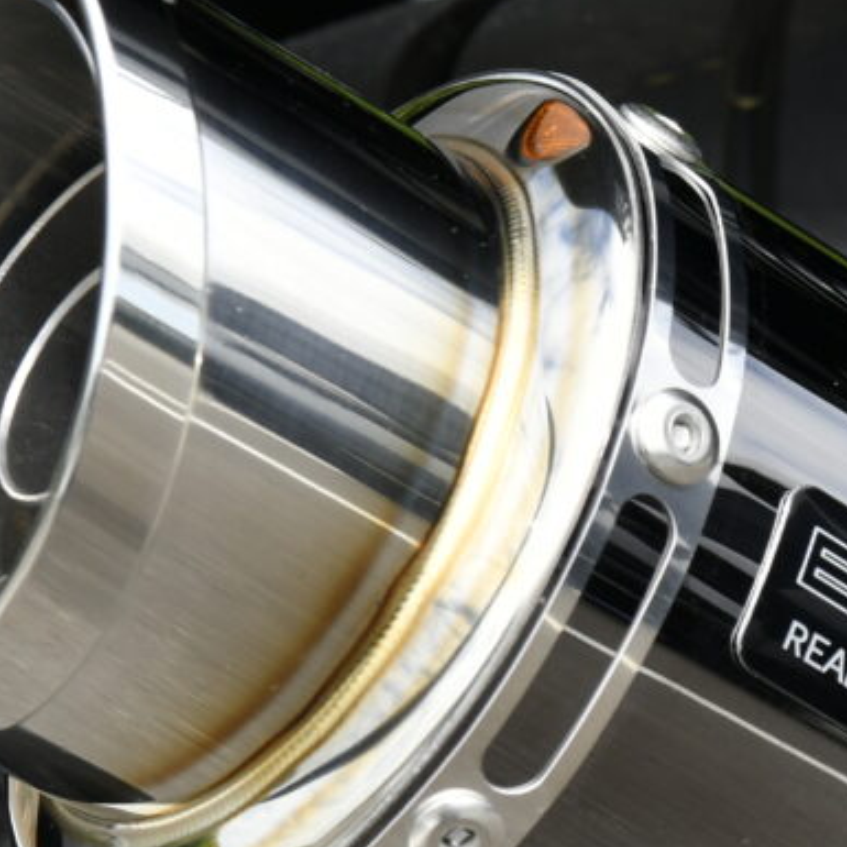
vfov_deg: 5.6
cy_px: 1088
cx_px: 1441
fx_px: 8554
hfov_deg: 5.6
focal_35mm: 309
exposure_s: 1/200
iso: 160
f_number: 10
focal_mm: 70
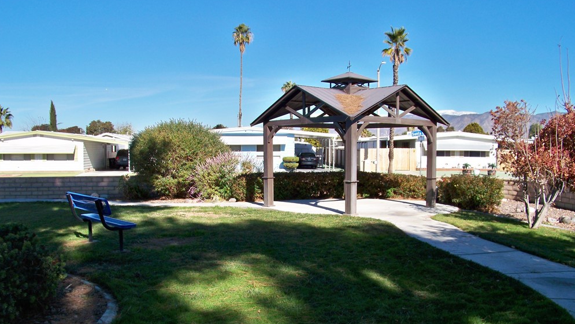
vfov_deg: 31.8
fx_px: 564
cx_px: 287
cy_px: 205
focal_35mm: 37
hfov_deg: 54.0
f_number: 4
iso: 125
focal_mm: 5.85
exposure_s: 1/640
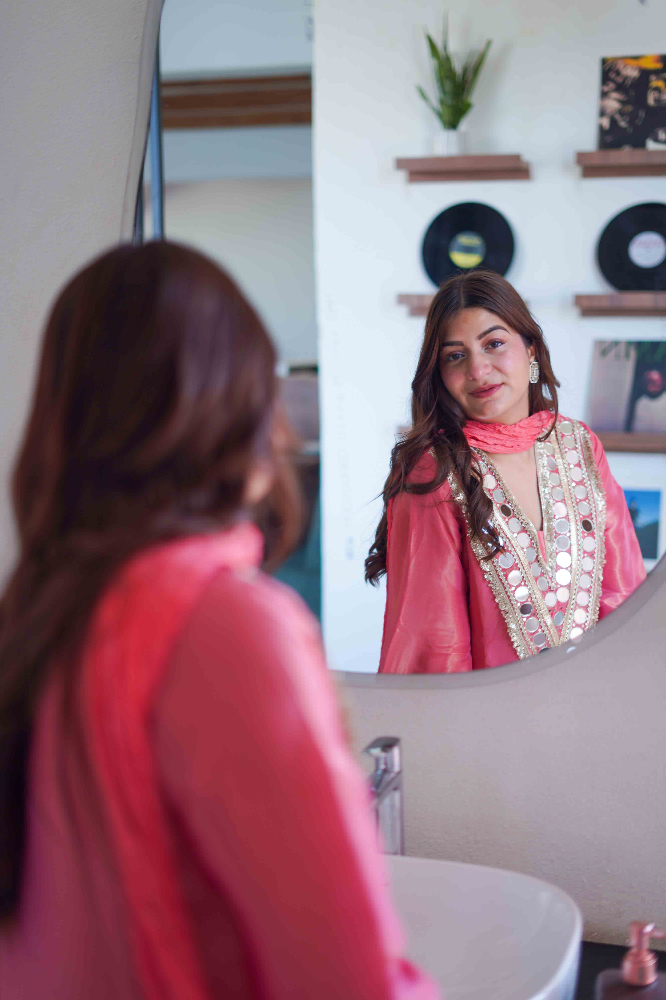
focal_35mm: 50
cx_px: 333
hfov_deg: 27.0
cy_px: 500
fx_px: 1387
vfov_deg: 39.6
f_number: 1.8
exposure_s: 1/125
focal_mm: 50
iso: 100
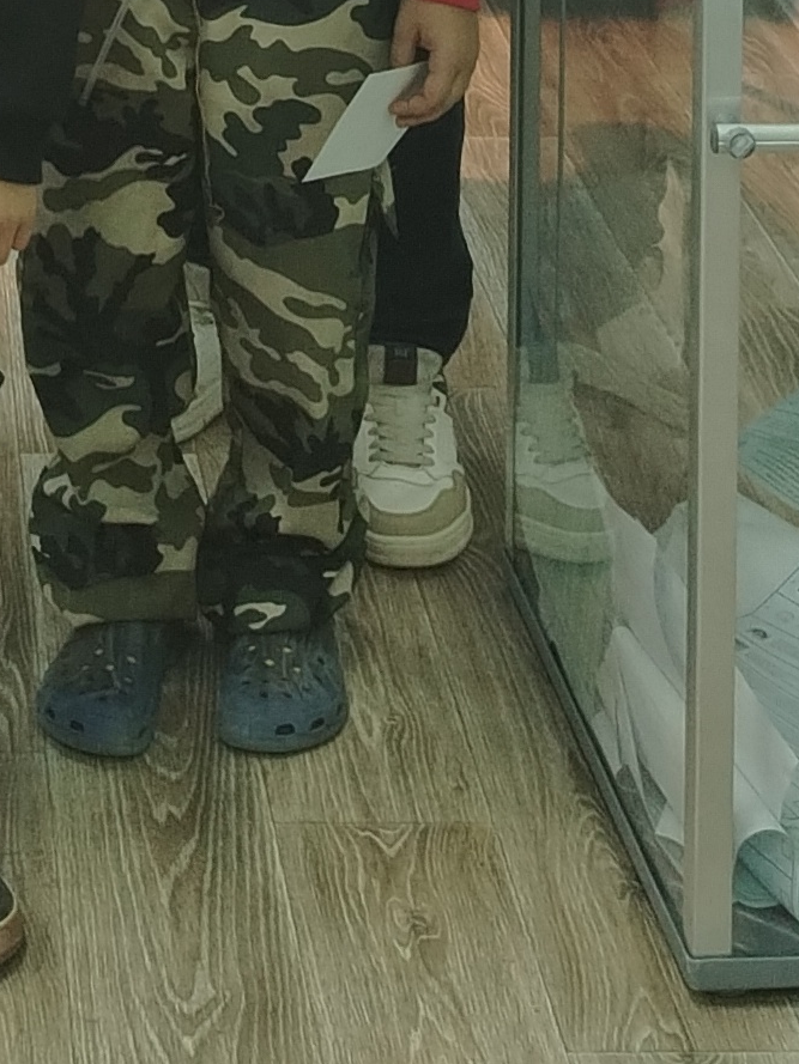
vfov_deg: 15.6
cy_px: -837
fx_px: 3323
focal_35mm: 108
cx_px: -98
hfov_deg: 13.4
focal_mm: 5.25
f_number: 1.75
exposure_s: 1/33.3
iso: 634
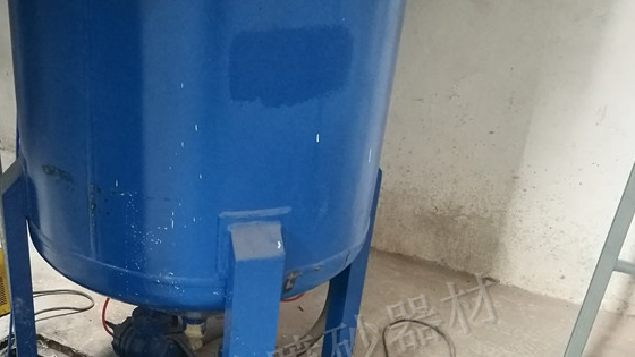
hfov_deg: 47.6
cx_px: 213
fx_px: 707
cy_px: 321
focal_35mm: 42
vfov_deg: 27.3
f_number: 2.2
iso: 640
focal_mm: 4.5
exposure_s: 1/16.7
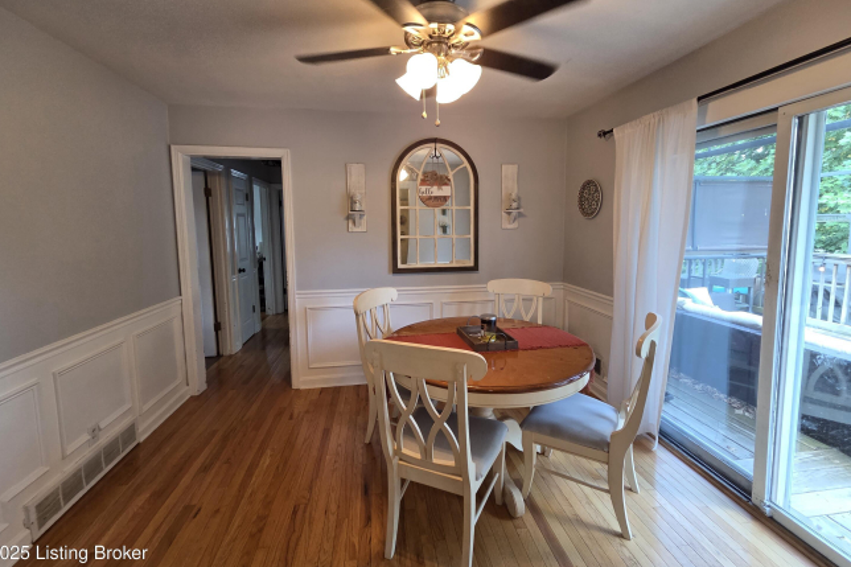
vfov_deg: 80.9
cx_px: 414
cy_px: 252
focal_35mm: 14
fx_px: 331
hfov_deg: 104.2
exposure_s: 1/60
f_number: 2.2
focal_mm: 2.2
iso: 160
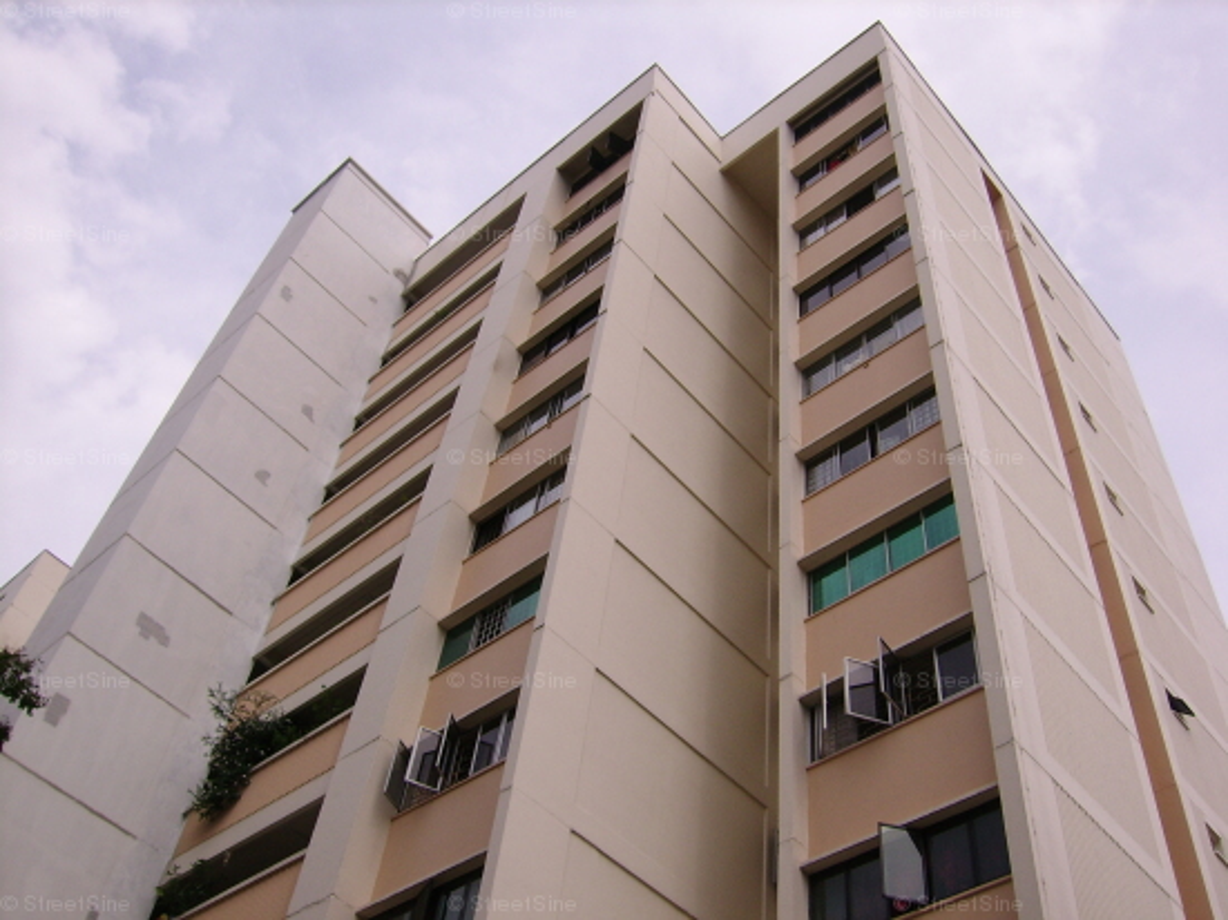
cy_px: 460
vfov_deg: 40.7
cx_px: 614
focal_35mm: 35
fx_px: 1241
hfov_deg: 52.6
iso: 50
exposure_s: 1/594
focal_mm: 5.95
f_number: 5.8
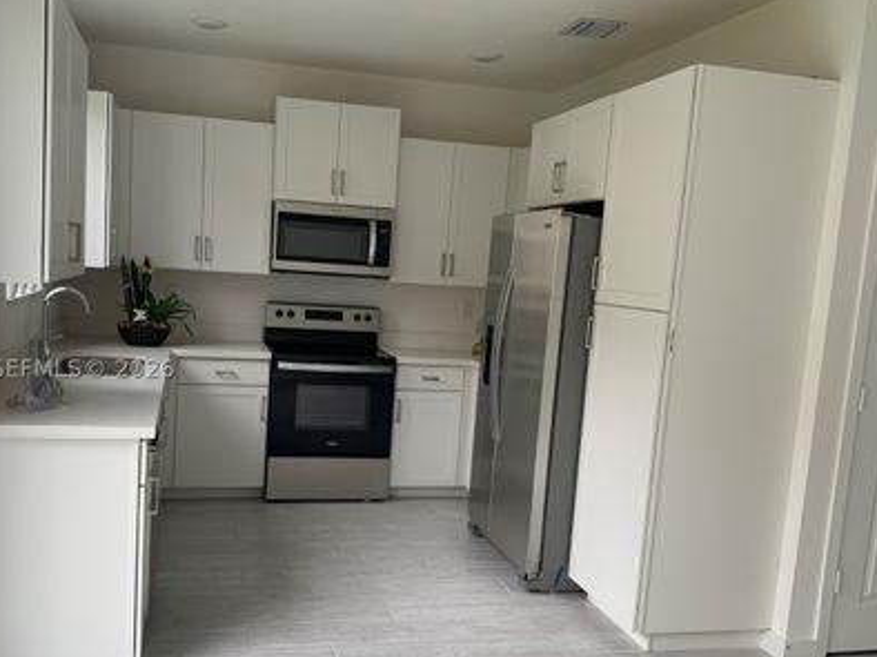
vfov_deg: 42.8
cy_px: 369
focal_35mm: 33
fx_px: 836
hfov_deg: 55.2
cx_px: 387
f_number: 1.8
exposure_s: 1/121
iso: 50
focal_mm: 4.25
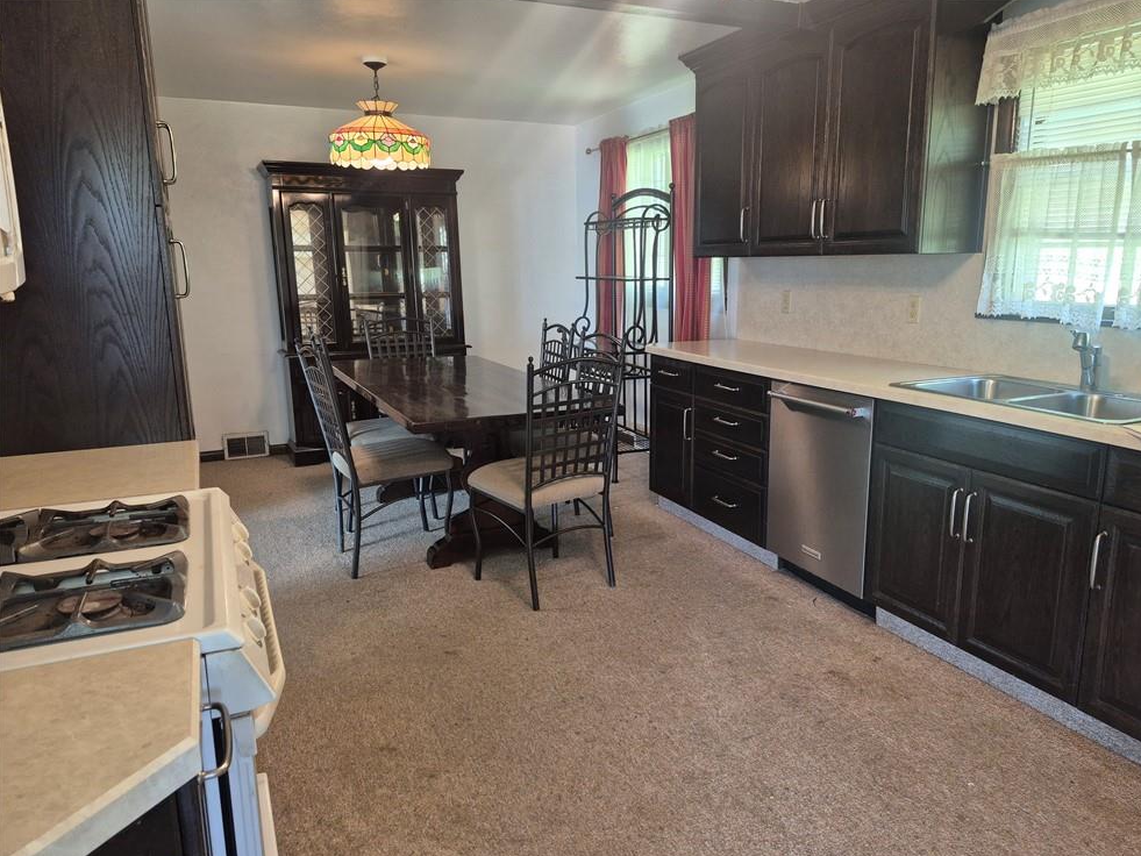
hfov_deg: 71.6
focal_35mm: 24
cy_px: 441
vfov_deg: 56.8
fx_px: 791
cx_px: 593
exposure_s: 1/120
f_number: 1.8
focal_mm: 5.4
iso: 400
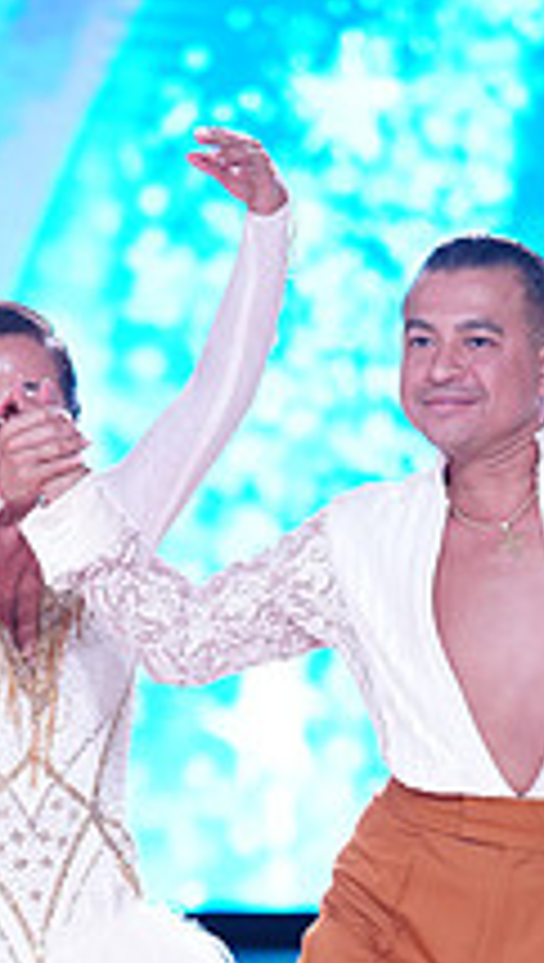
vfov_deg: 5.5
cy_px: 1125
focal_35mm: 391
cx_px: 339
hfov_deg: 3.1
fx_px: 9987
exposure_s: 1/640
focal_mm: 138
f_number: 2.8
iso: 1600
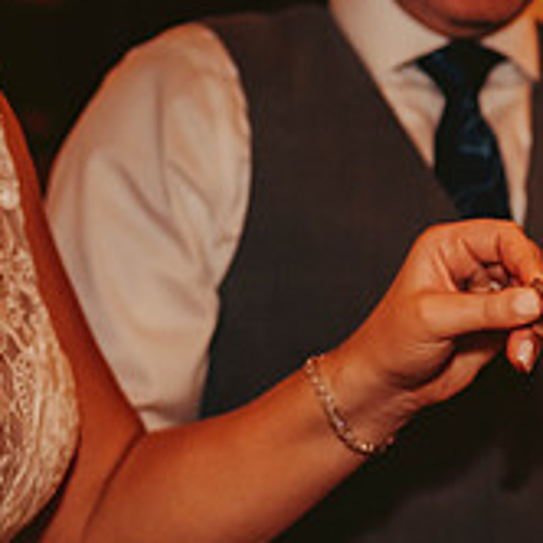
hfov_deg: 12.7
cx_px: 357
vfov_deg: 12.7
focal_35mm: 137
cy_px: 375
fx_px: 2431
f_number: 2.8
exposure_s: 1/125
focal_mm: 46
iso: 1600
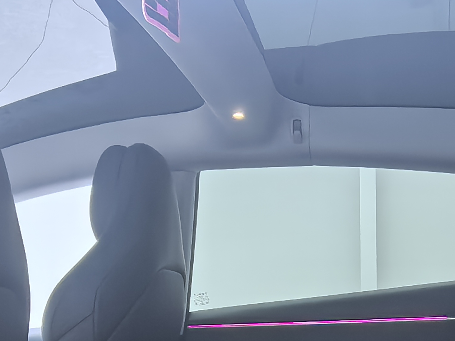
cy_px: 437
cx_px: 221
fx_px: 841
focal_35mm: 64
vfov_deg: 21.0
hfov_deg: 30.3
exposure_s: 1/40
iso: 320
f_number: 2.2
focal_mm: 1.95
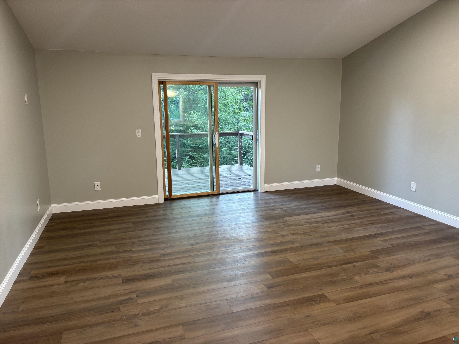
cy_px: 172
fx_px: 345
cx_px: 230
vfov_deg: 53.1
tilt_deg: -10.4
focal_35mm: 26
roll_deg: +0.2
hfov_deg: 67.3
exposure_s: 1/60
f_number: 1.6
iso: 125
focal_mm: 5.96
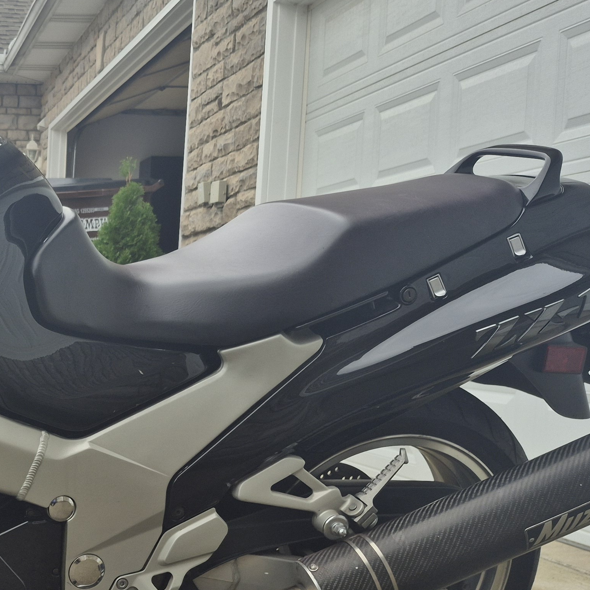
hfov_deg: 28.3
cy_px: 390
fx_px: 1022
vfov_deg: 32.0
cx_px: -107
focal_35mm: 53
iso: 25
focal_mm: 5.4
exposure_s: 1/796
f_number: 1.8
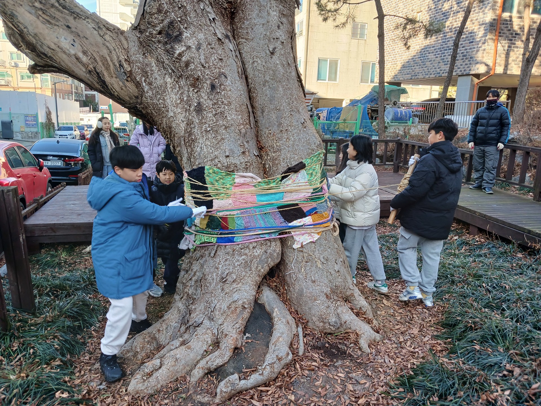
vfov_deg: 51.4
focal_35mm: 27
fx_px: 422
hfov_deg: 65.3
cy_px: 203
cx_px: 270
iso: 32
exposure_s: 1/60
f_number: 1.8
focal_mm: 4
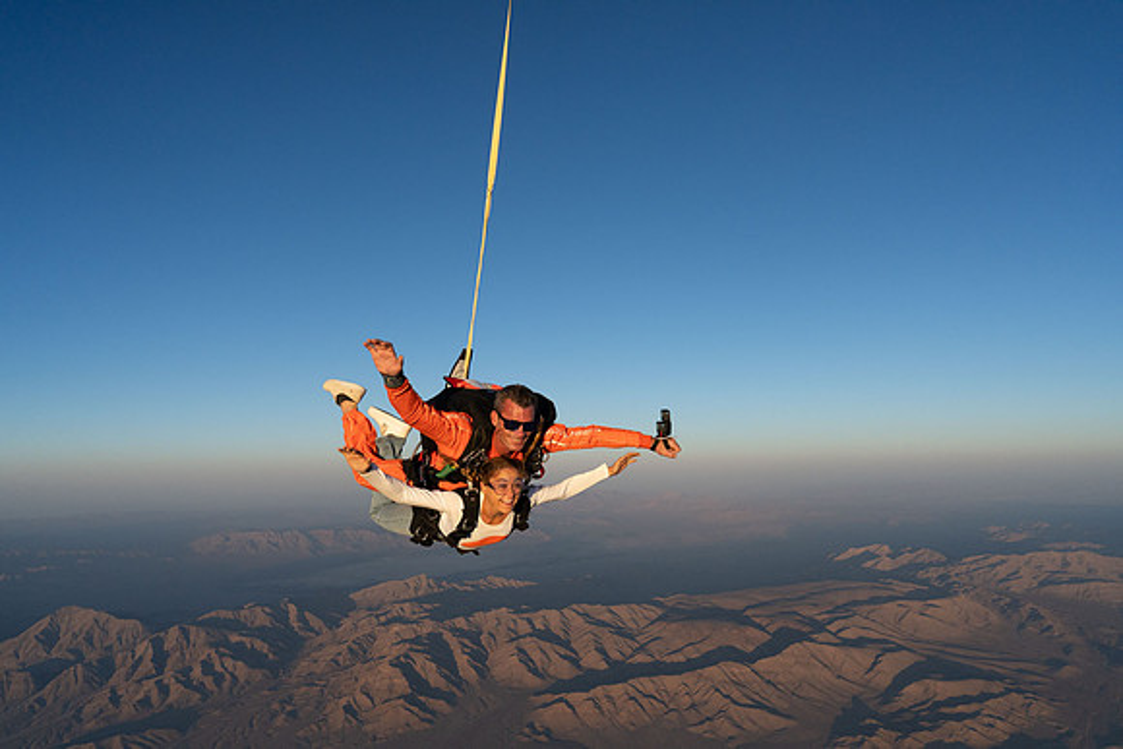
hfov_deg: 73.7
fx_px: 749
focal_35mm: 24
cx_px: 562
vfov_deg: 53.2
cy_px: 374
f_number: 9
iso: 1250
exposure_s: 1/2000
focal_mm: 24
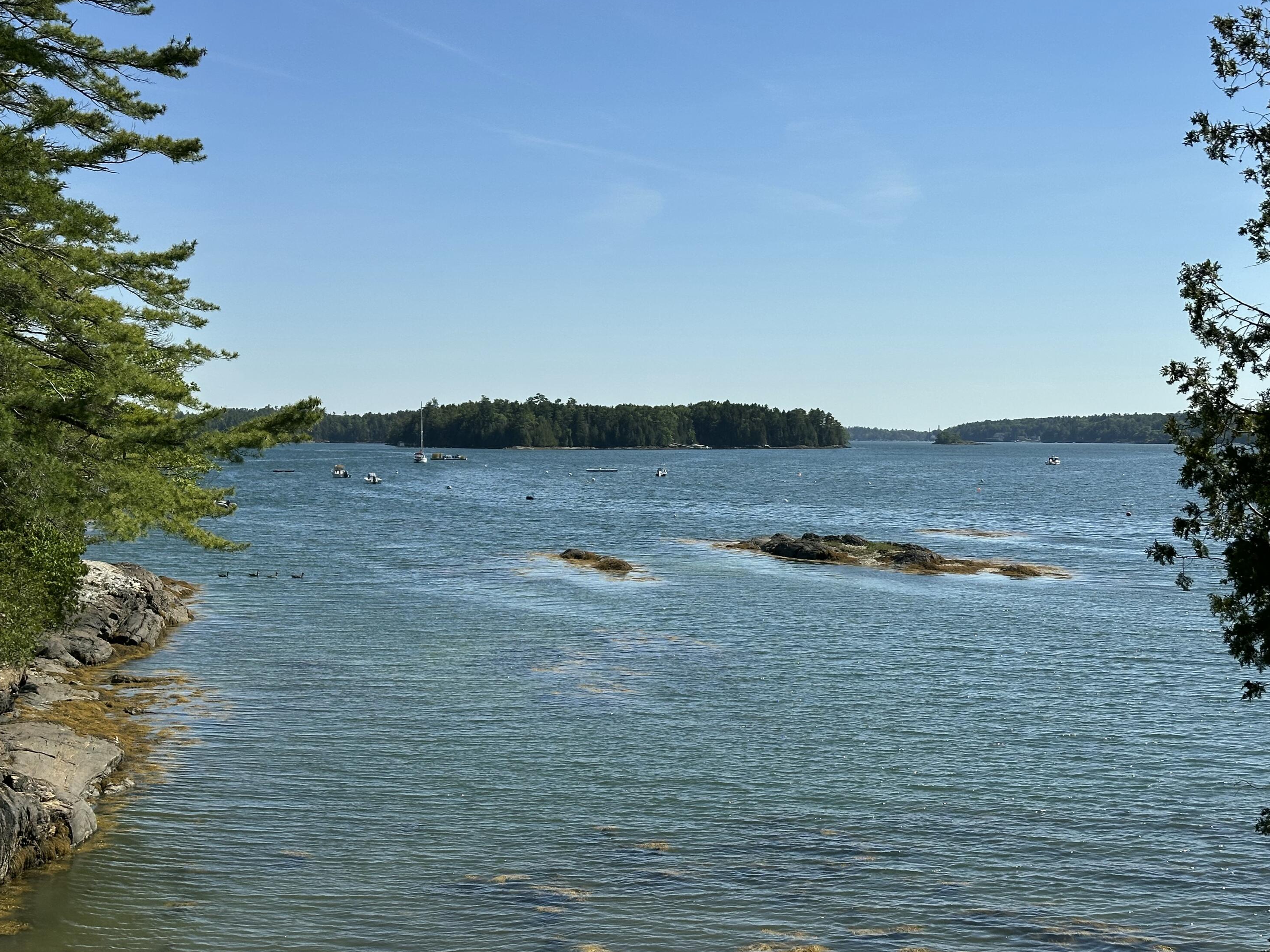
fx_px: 1798
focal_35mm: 49
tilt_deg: -0.9
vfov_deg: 29.7
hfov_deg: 38.9
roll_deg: +0.1
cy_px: 474
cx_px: 646
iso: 64
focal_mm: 6.86
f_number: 1.78
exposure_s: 1/6211
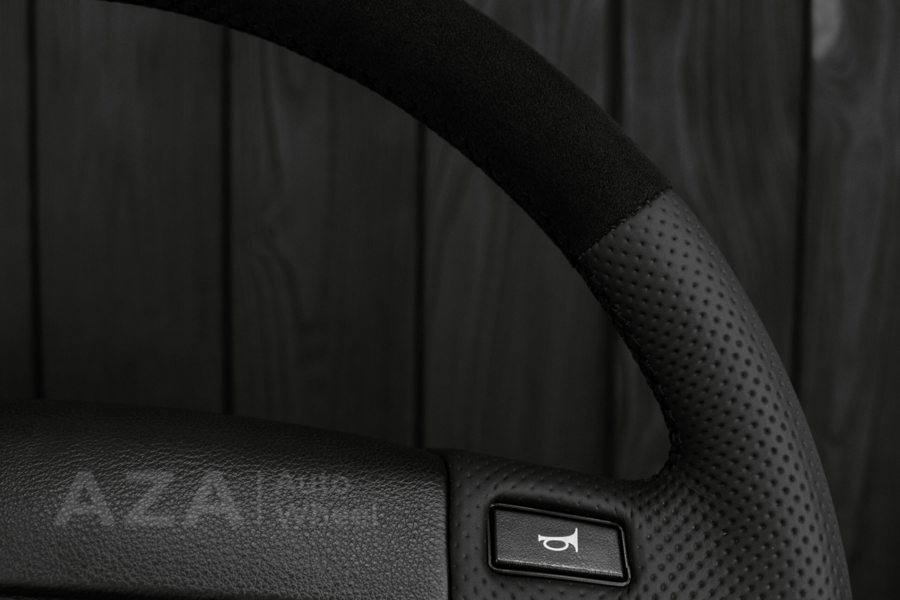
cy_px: 300
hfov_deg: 37.8
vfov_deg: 25.8
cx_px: 450
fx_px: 1312
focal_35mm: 52
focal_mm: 35
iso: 500
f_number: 6.3
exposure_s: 1/125
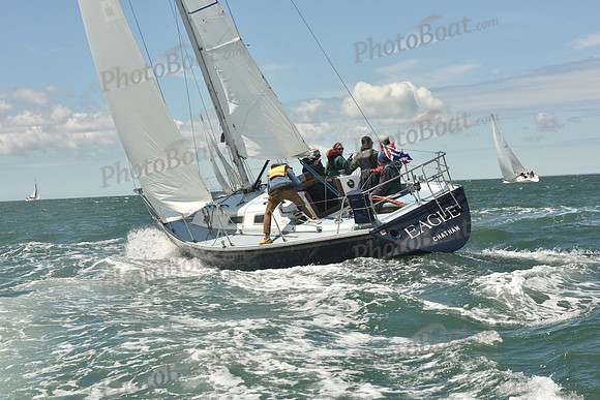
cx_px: 300
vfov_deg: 15.2
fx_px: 1500
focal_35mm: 90
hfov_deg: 22.6
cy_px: 200
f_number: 11
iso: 320
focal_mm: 90
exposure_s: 1/800
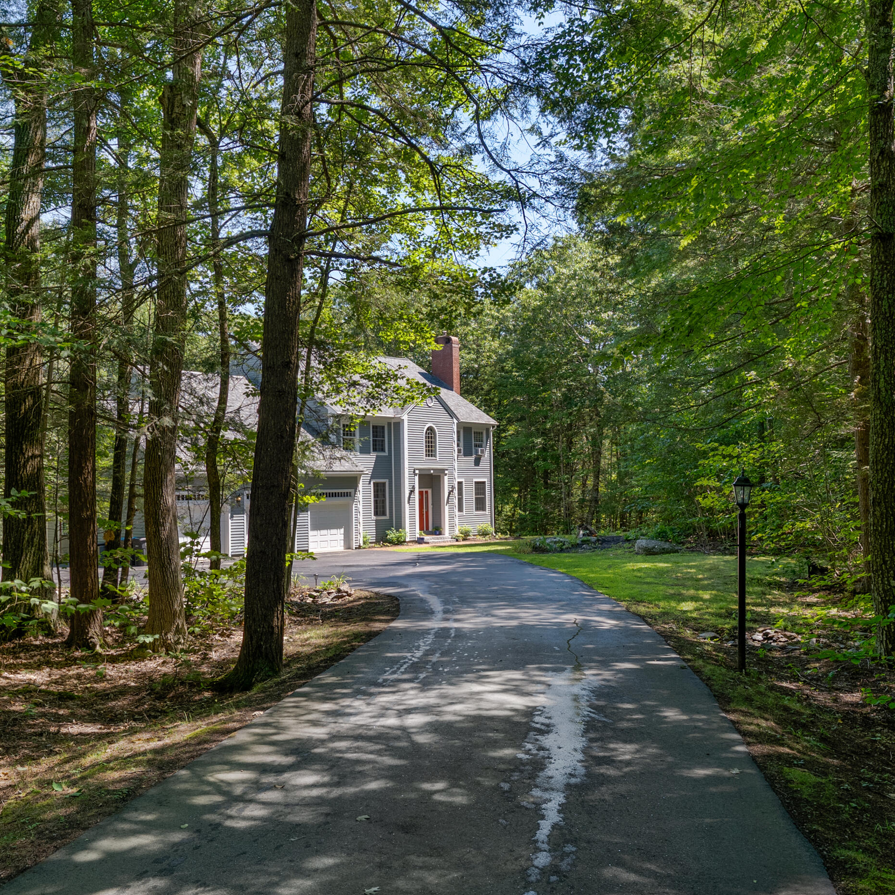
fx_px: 965
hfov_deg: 49.0
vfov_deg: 49.7
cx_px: 310
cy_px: 463
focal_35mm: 33
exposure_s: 1/200
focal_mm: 24
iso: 320
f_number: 7.1
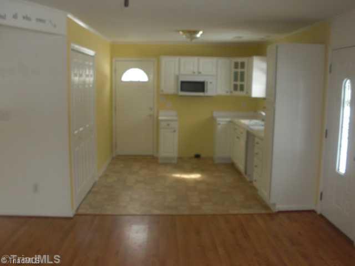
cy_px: 133
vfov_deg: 39.7
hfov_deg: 51.4
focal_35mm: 36
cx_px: 178
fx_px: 369
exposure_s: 1/80
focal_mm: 6.3
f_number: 2.8
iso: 100
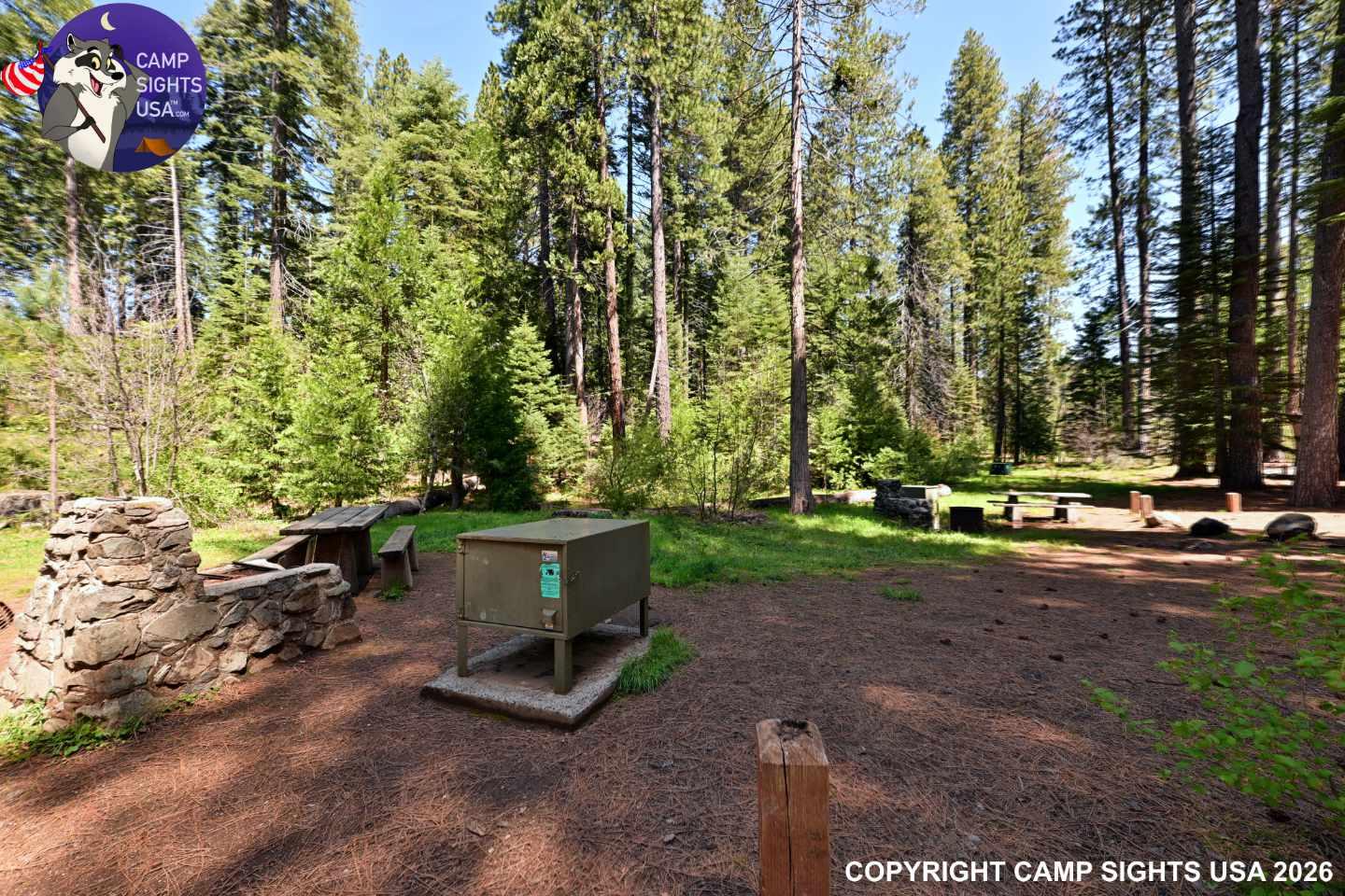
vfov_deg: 81.2
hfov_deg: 104.3
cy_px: 448
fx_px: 523
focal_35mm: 14
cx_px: 672
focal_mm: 14
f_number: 8
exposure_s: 1/60
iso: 100
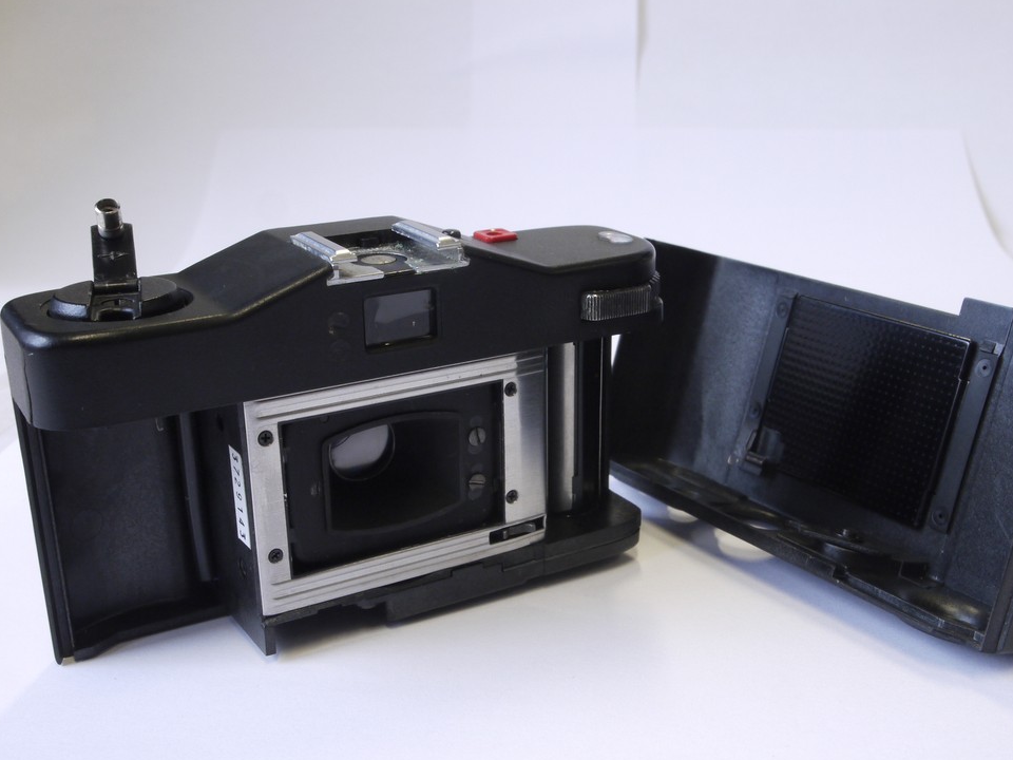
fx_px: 1317
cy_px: 446
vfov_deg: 32.1
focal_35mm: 45
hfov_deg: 42.0
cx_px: 573
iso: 400
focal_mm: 18
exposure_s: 1/13
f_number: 11
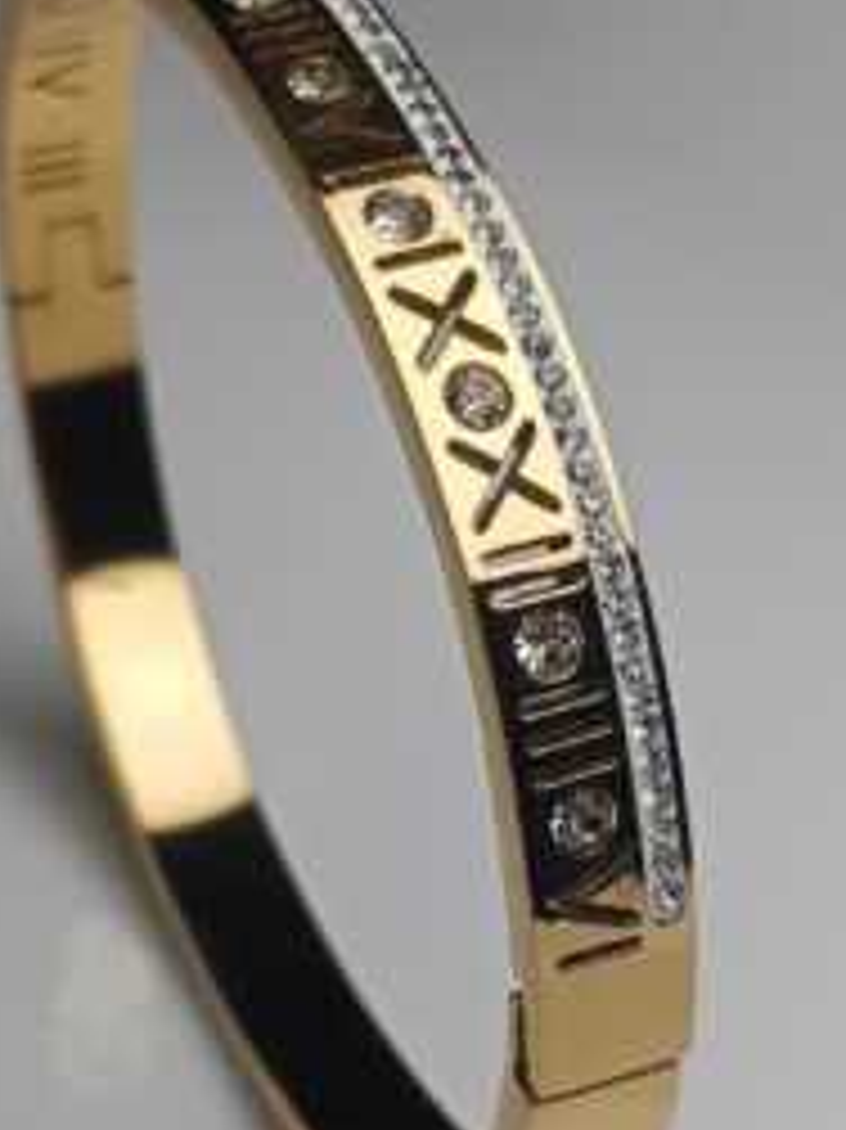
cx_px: 500
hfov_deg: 16.6
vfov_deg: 21.8
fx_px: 2903
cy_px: 853
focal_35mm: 89
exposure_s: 1/504
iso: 50
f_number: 1.8
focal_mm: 3.98
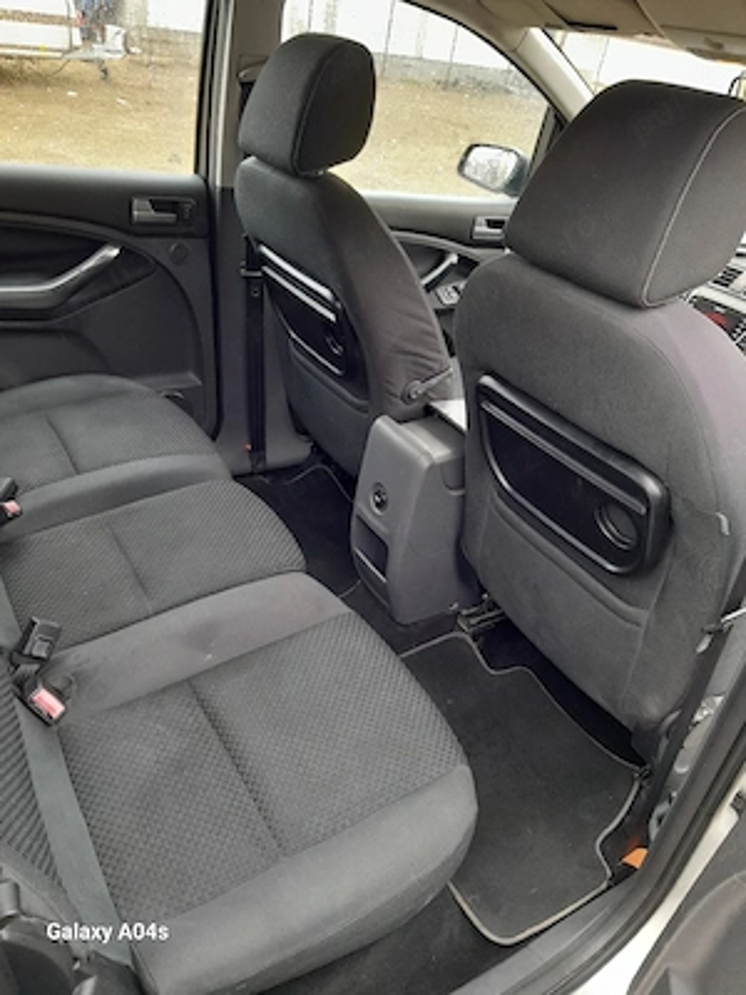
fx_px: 747
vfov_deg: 67.3
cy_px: 498
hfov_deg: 53.1
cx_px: 373
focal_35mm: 26
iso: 200
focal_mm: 3.98
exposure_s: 1/50
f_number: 1.8
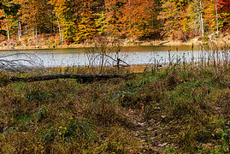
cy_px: 47
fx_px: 620
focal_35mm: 97
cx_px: 152
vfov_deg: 14.1
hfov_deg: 20.9
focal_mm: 45
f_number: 8
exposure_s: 1/125
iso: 90
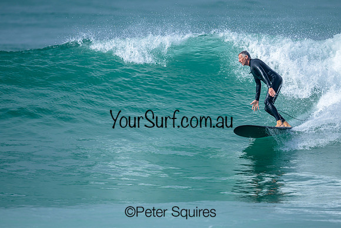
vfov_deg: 1.5
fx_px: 8917
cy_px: 117
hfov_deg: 2.2
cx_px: 189
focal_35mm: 941
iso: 250
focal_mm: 800
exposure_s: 1/2000
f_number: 6.3
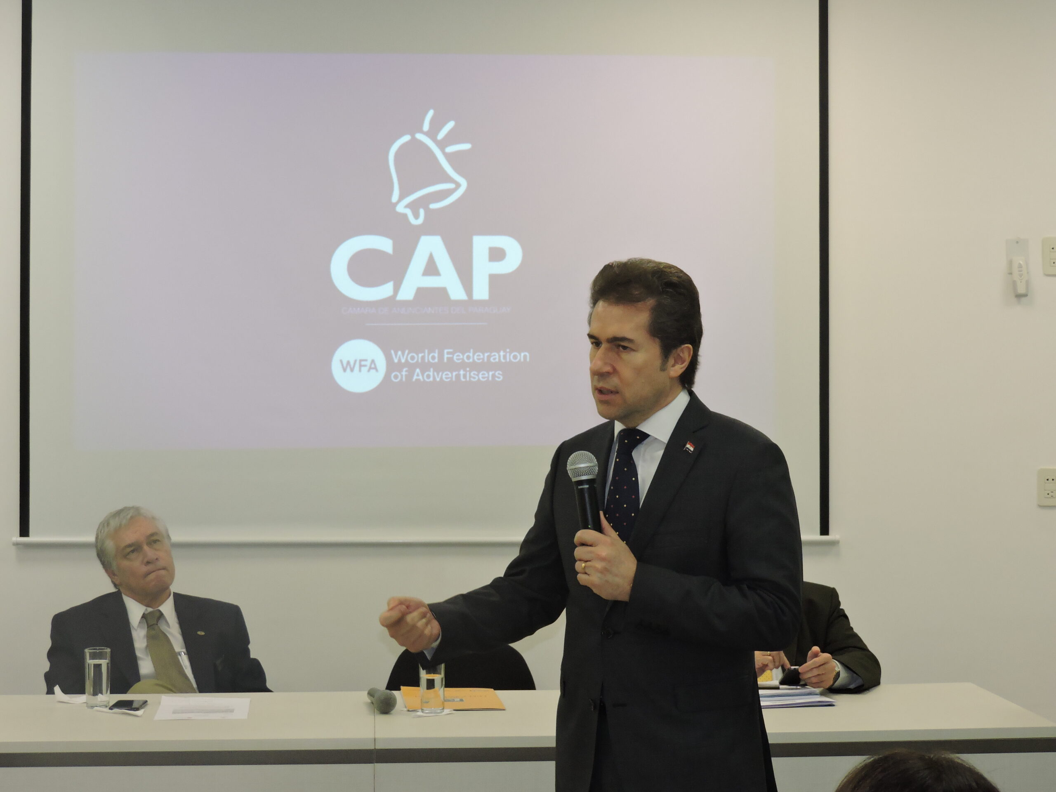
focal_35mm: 70
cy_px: 396
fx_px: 2135
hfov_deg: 27.8
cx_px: 528
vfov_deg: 21.0
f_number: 3.9
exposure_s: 1/60
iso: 400
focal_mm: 12.5
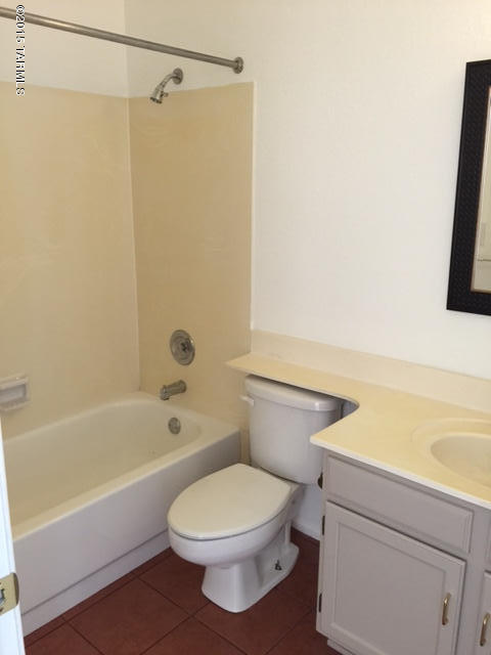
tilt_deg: -13.6
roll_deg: +0.0
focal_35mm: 29
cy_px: 328
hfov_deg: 48.2
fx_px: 548
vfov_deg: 61.7
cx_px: 246
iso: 100
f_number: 2.2
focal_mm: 4.15
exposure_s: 1/10
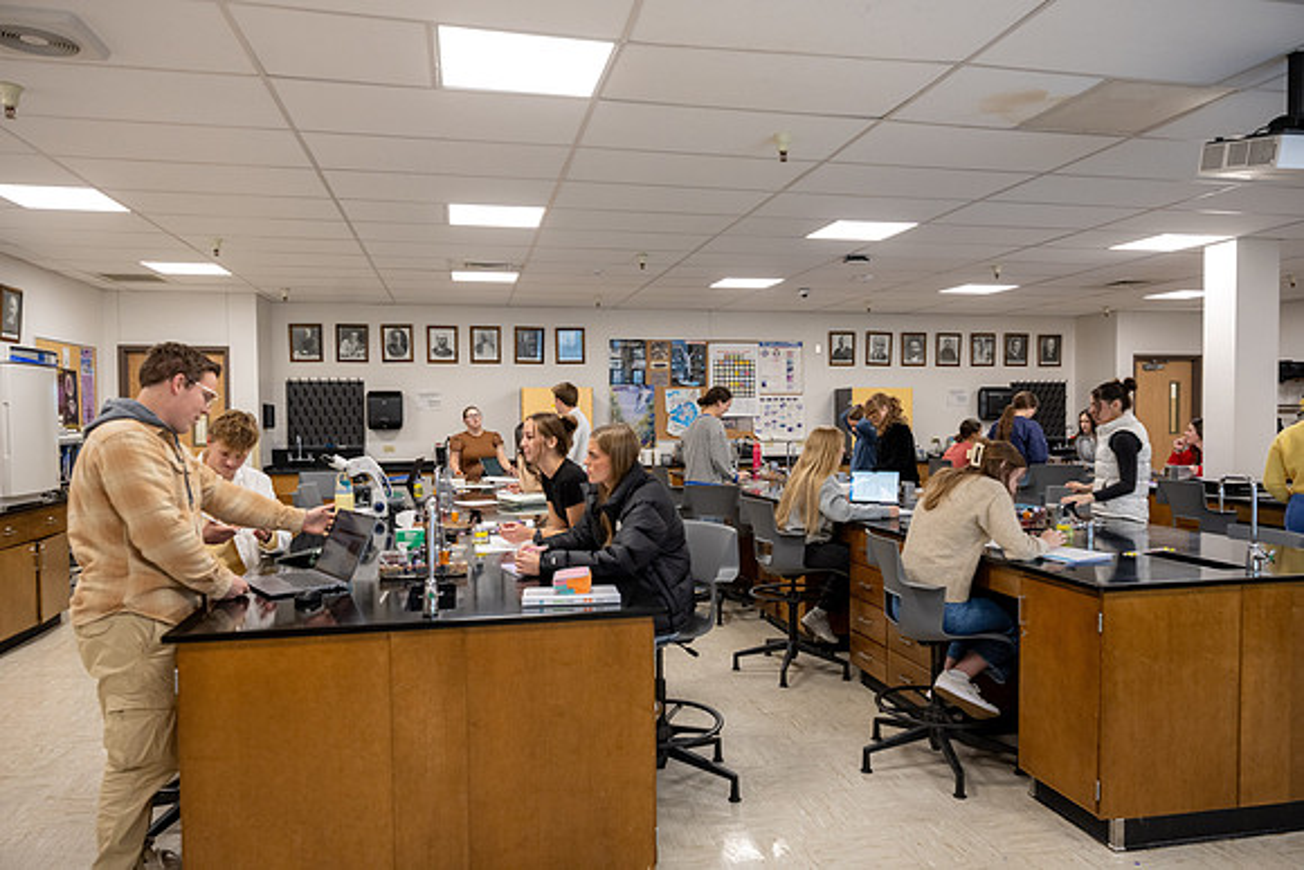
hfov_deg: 73.7
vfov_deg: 53.2
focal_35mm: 24
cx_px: 652
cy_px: 435
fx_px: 869
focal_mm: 24
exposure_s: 1/160
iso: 1000
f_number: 4
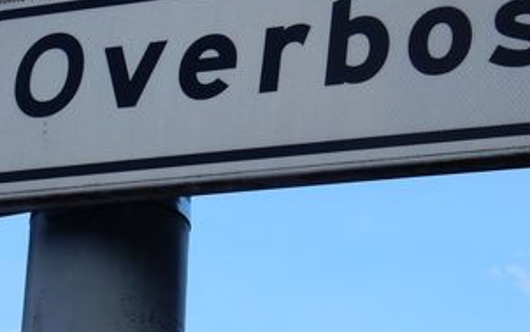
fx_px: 1980
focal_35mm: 137
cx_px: 339
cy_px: 98
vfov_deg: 9.6
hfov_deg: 15.2
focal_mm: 10.7
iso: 125
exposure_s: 1/500
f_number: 4.5
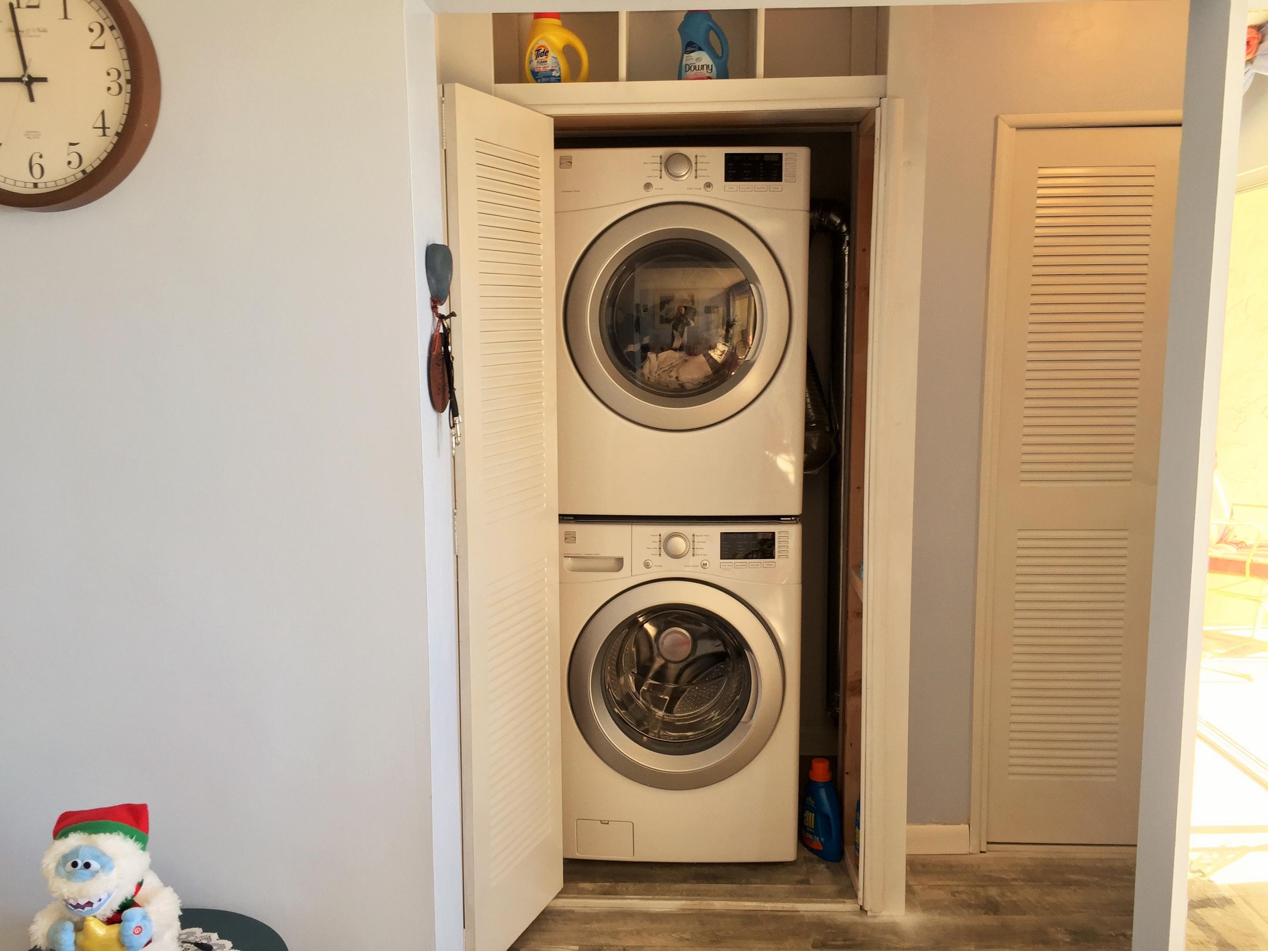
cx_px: 634
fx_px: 1062
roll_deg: +0.9
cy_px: 476
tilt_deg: -8.8
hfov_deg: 61.7
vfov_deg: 48.2
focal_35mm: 29
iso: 32
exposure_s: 1/60
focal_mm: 4.15
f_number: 2.2
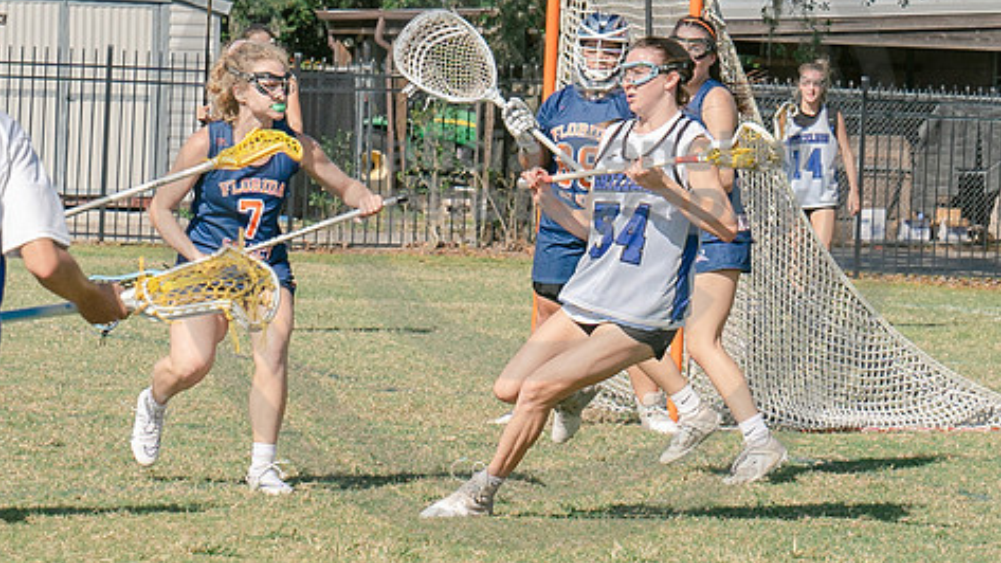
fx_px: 7564
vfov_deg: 4.3
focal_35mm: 285
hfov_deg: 7.6
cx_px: 600
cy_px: 185
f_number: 5.6
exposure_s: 1/1250
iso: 250
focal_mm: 70
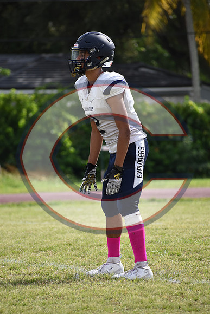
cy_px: 157
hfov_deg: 3.8
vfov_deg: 5.7
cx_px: 105
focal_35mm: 360
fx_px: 3148
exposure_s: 1/1250
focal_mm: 240
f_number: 6
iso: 400
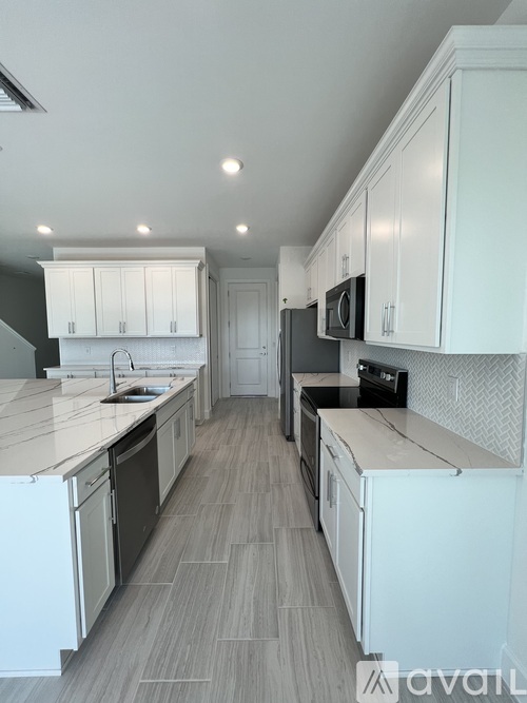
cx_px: 264
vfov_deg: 106.2
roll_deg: +0.6
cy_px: 352
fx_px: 264
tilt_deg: -3.3
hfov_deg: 89.9
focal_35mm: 13
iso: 64
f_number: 1.8
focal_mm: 1.57
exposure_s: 1/120
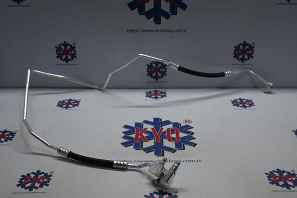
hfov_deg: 41.7
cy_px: 99
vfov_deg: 28.5
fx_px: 390
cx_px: 148
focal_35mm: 47
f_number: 5
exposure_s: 1/50
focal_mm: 31.5
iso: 220
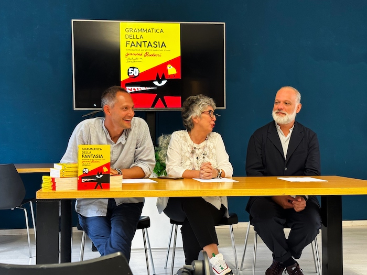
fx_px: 509
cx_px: 184
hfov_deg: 39.7
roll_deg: -1.7
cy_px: 138
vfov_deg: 30.3
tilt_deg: -0.1
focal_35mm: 48
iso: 160
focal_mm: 6.86
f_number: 1.78
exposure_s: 1/50
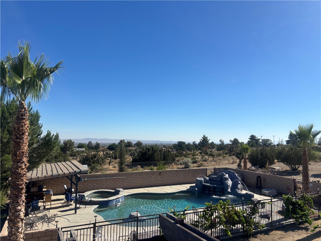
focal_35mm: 26
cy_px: 120
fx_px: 241
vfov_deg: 53.1
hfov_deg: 67.3
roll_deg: -0.9
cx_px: 160
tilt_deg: +4.4
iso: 50
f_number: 1.6
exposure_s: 1/5348
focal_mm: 5.96
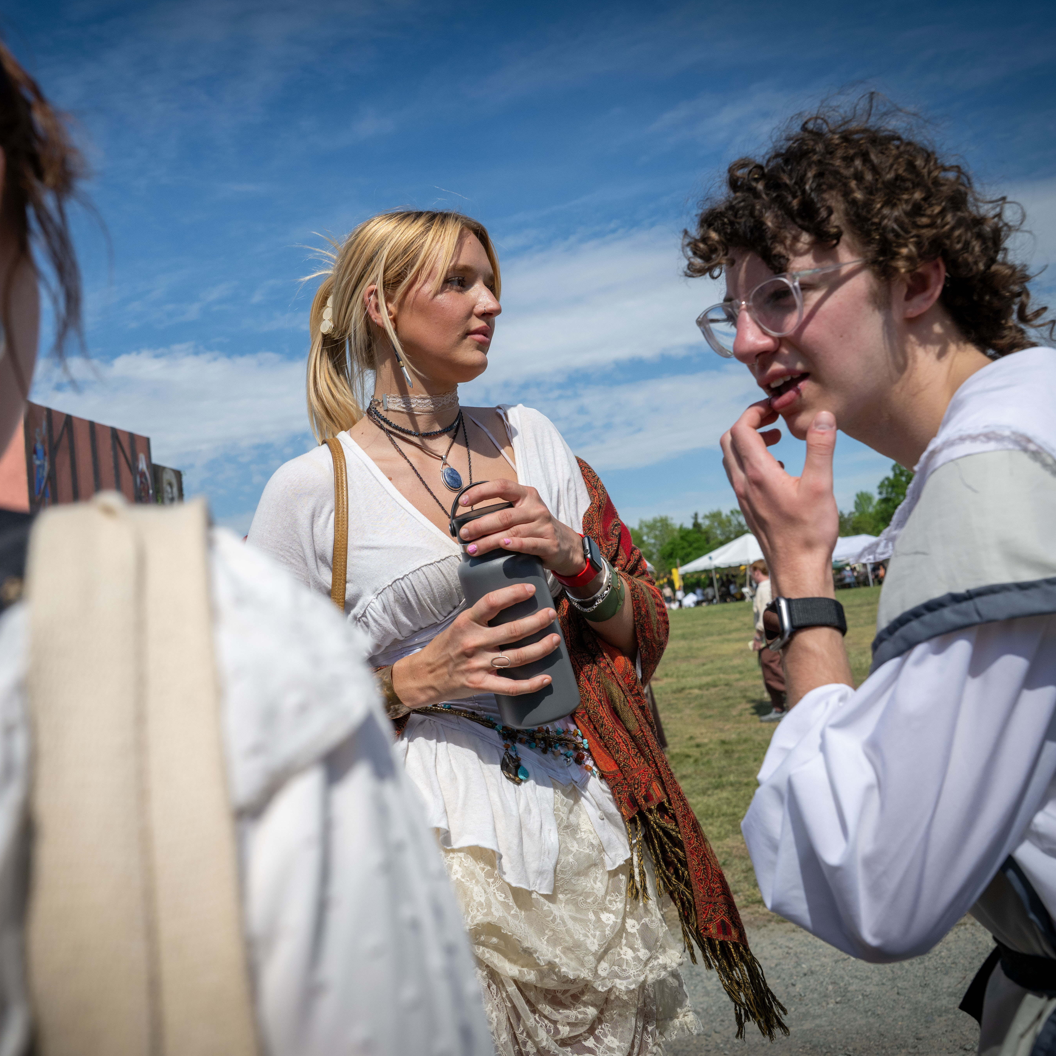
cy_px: 533
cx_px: 424
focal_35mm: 31
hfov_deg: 52.2
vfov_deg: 52.5
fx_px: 1070
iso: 250
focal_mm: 24
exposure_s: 1/2500
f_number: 5.6
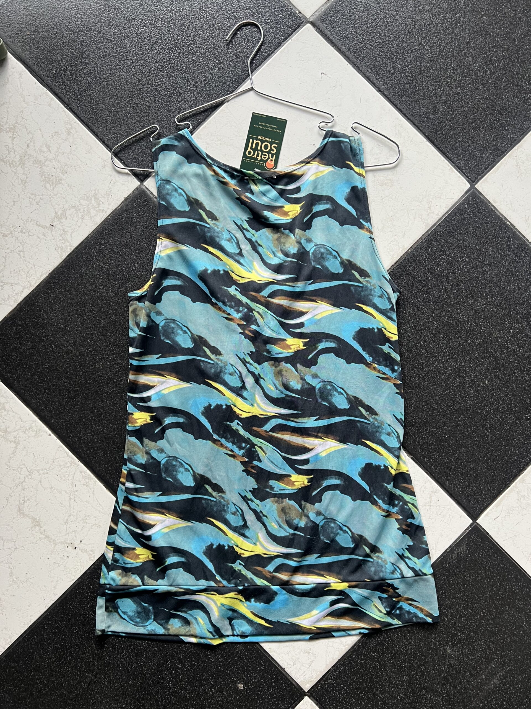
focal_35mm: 26
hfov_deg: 53.1
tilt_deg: -88.9
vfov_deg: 67.3
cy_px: 354
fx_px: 532
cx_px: 266
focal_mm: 5.7
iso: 125
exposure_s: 1/97
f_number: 1.5
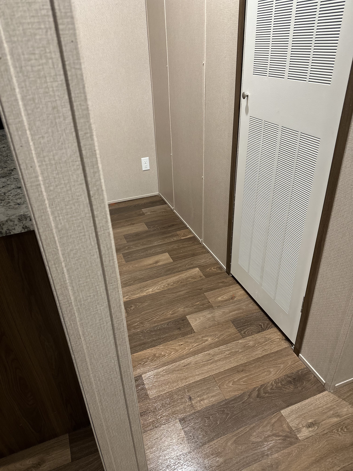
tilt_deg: -29.4
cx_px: 176
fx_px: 326
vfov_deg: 71.6
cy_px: 236
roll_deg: +2.6
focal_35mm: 24
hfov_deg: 56.8
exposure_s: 1/60
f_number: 1.78
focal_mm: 6.86
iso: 320
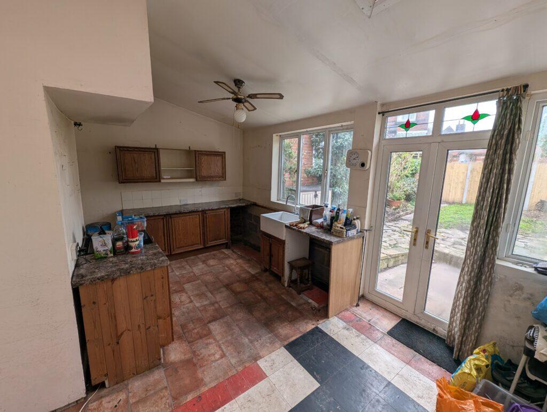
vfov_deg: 90.1
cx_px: 274
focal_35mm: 13
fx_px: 206
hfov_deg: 106.1
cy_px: 206
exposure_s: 1/122
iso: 49
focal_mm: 1.95
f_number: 2.2
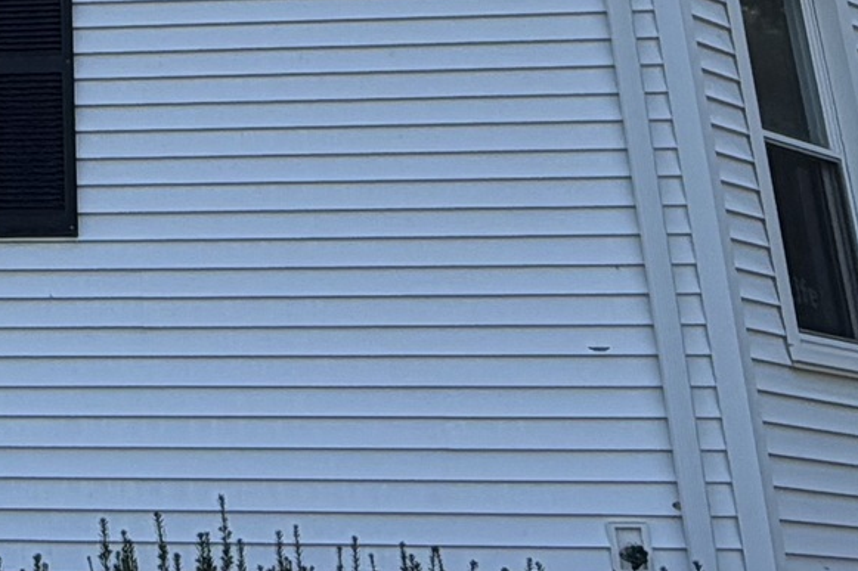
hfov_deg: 24.4
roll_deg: -1.2
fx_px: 1835
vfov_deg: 16.8
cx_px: -112
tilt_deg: +23.8
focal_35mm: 77
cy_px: -156
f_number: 2.2
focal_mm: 2.22
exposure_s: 1/770
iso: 25
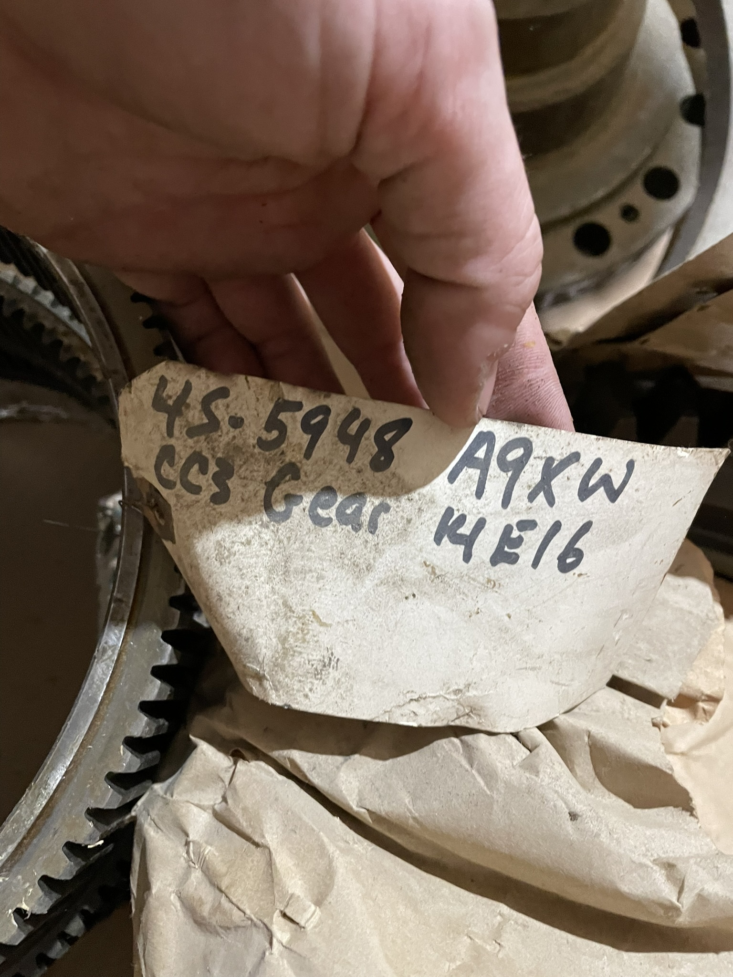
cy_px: 488
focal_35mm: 26
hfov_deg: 53.1
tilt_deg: -73.1
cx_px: 366
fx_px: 734
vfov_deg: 67.3
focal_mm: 4.2
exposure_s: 1/30
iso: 500
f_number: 1.6
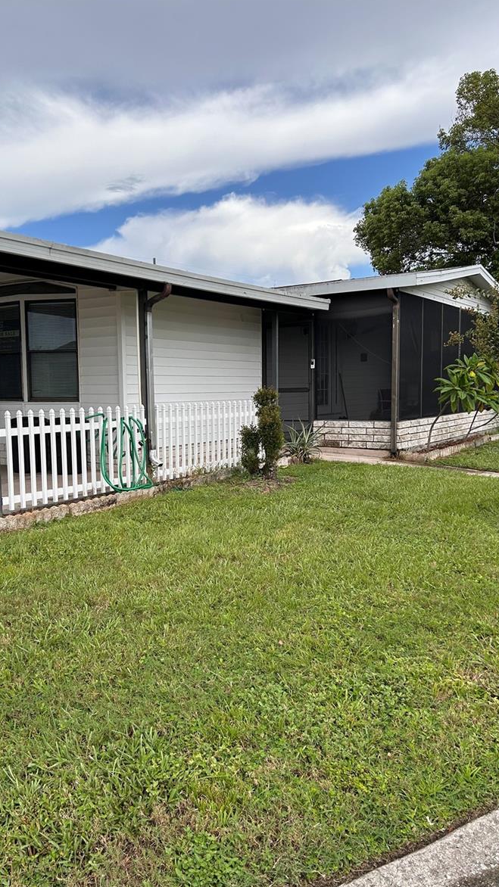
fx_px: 682
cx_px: 195
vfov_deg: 66.1
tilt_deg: -4.9
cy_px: 449
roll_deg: +0.3
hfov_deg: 40.0
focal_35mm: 29
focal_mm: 5.7
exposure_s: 1/3356
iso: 50
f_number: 1.5
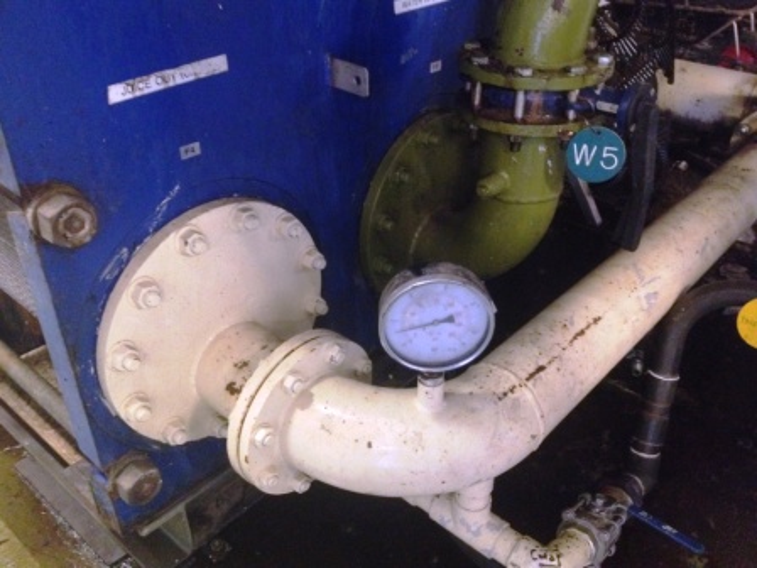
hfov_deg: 52.6
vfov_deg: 40.7
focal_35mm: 35
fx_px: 765
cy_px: 284
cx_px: 378
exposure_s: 1/15
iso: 800
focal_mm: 4.28
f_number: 2.4
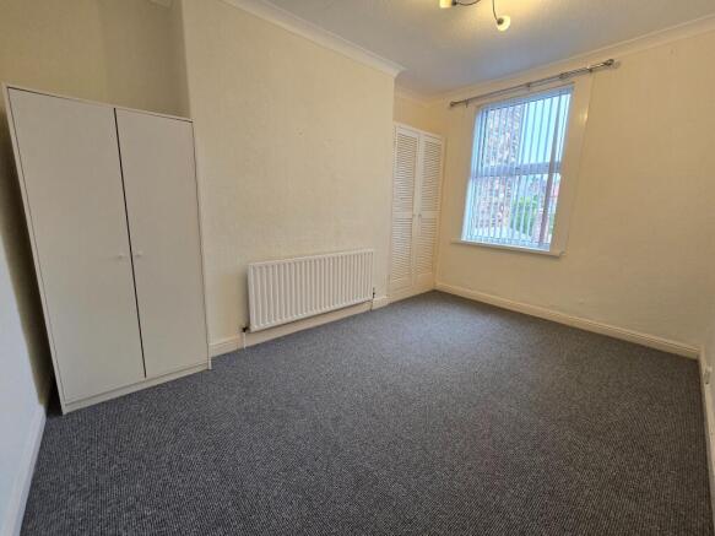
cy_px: 268
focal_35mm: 13
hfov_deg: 106.2
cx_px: 358
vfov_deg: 89.9
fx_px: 268
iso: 200
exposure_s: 1/50
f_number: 2.2
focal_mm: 2.2
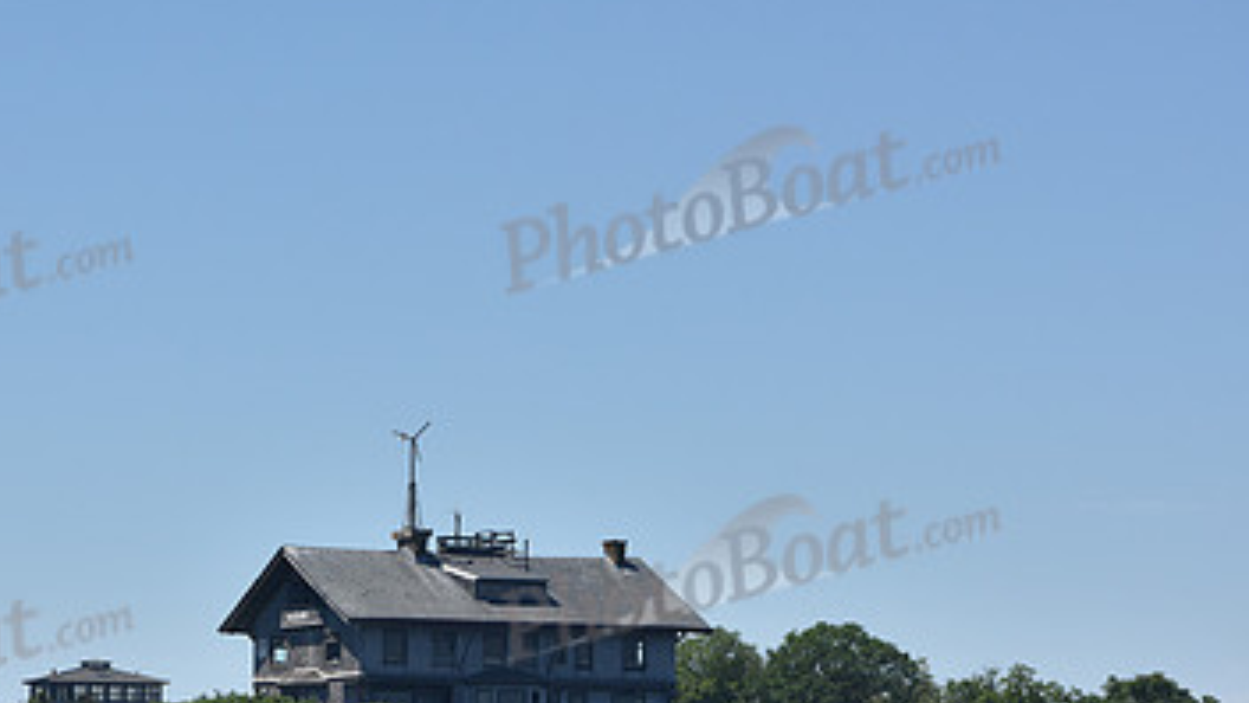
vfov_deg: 7.2
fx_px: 5597
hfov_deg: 12.7
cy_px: 435
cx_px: 319
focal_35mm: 169
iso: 200
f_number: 5
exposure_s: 1/1000
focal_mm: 98
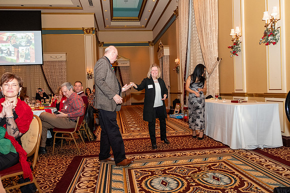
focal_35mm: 27
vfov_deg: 48.0
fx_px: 218
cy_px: 96
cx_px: 145
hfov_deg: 67.4
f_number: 2.8
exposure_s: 1/125
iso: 2500
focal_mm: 18
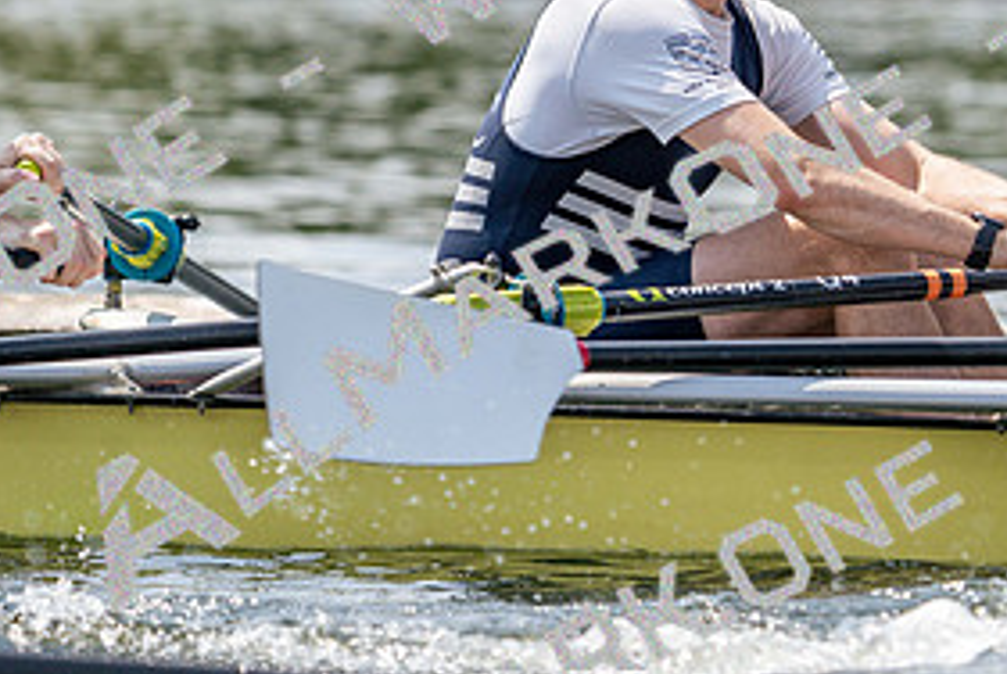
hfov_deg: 3.3
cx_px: 824
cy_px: 56
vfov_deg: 2.2
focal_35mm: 625
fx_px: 17500
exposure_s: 1/1600
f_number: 6.3
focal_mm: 303
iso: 250
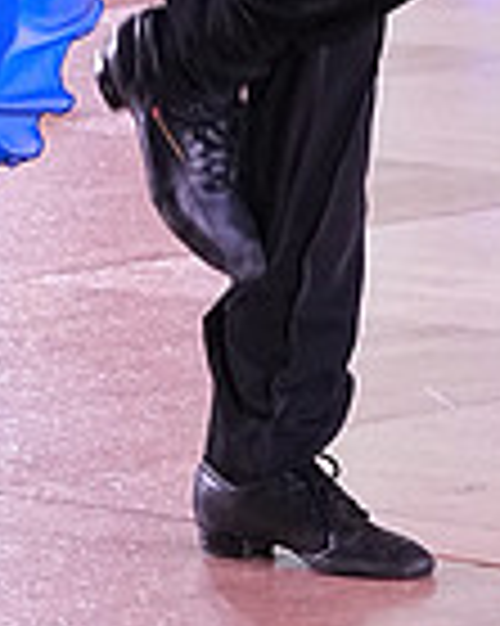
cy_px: -257
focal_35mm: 344
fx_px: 6370
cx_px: 29
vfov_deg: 5.6
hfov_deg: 4.5
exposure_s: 1/320
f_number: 6.3
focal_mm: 59
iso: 3200
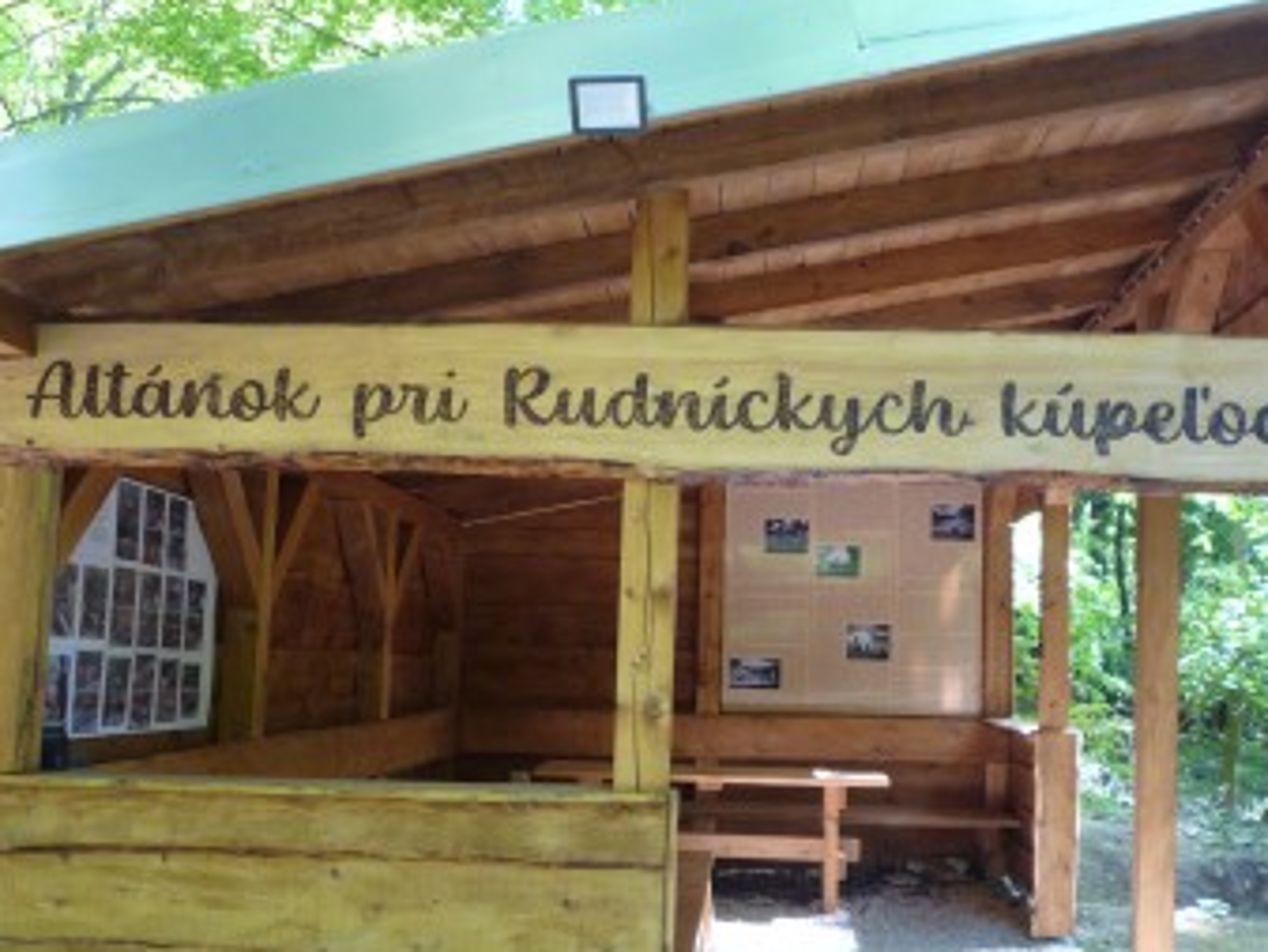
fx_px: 1392
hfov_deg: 48.9
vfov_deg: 37.6
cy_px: 568
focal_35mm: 38
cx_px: 709
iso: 200
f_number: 3.3
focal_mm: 5.2
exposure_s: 1/30
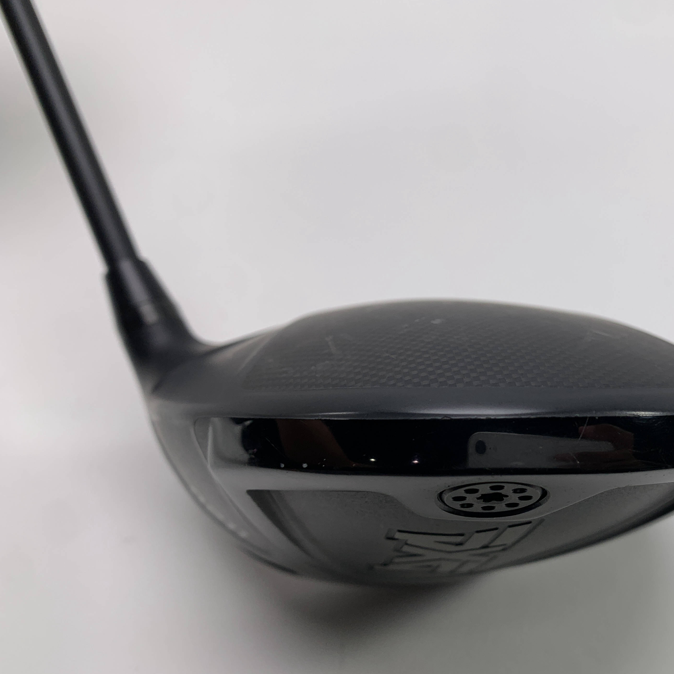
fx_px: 727
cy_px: 329
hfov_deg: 48.5
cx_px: 474
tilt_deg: -45.2
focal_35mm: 33
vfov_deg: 49.7
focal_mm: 4.25
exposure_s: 1/270
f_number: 1.8
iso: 25
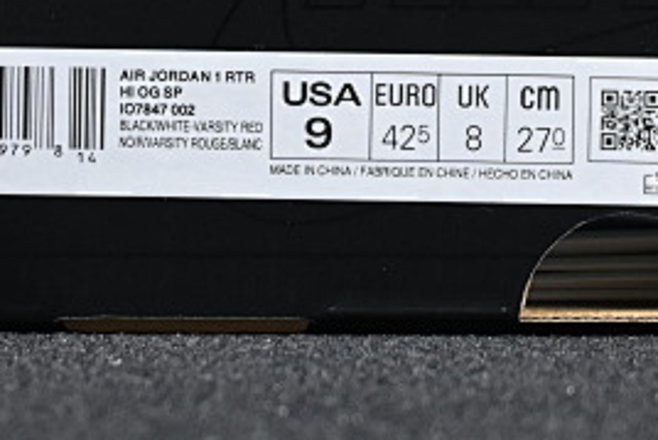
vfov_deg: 8.2
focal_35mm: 165
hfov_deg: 12.3
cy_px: -166
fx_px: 3026
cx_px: 638
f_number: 5.3
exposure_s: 1/125
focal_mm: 37
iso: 720
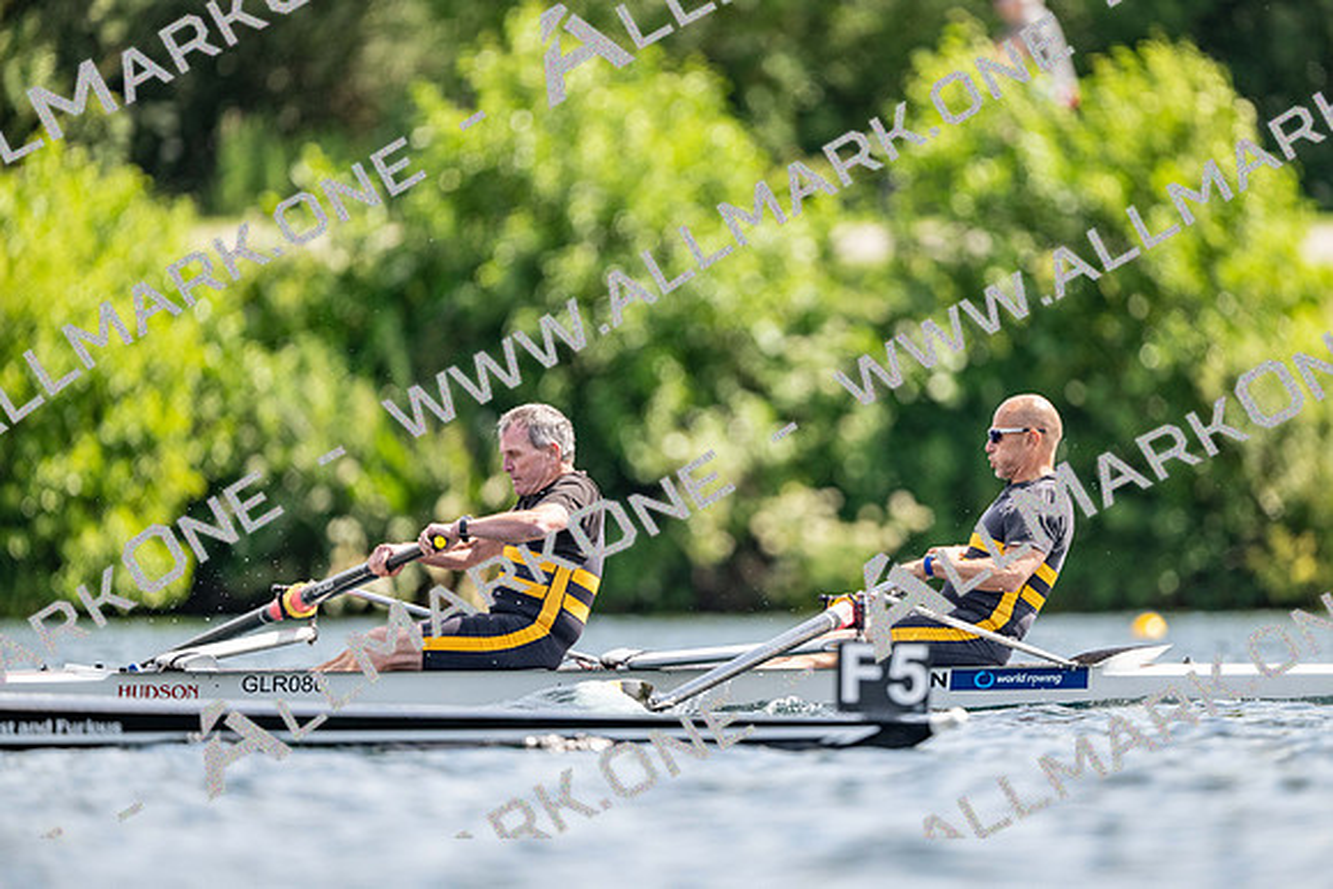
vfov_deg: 2.3
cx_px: 666
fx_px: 22221
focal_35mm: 600
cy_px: 444
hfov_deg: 3.4
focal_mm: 600
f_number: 4
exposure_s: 1/2500
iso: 640
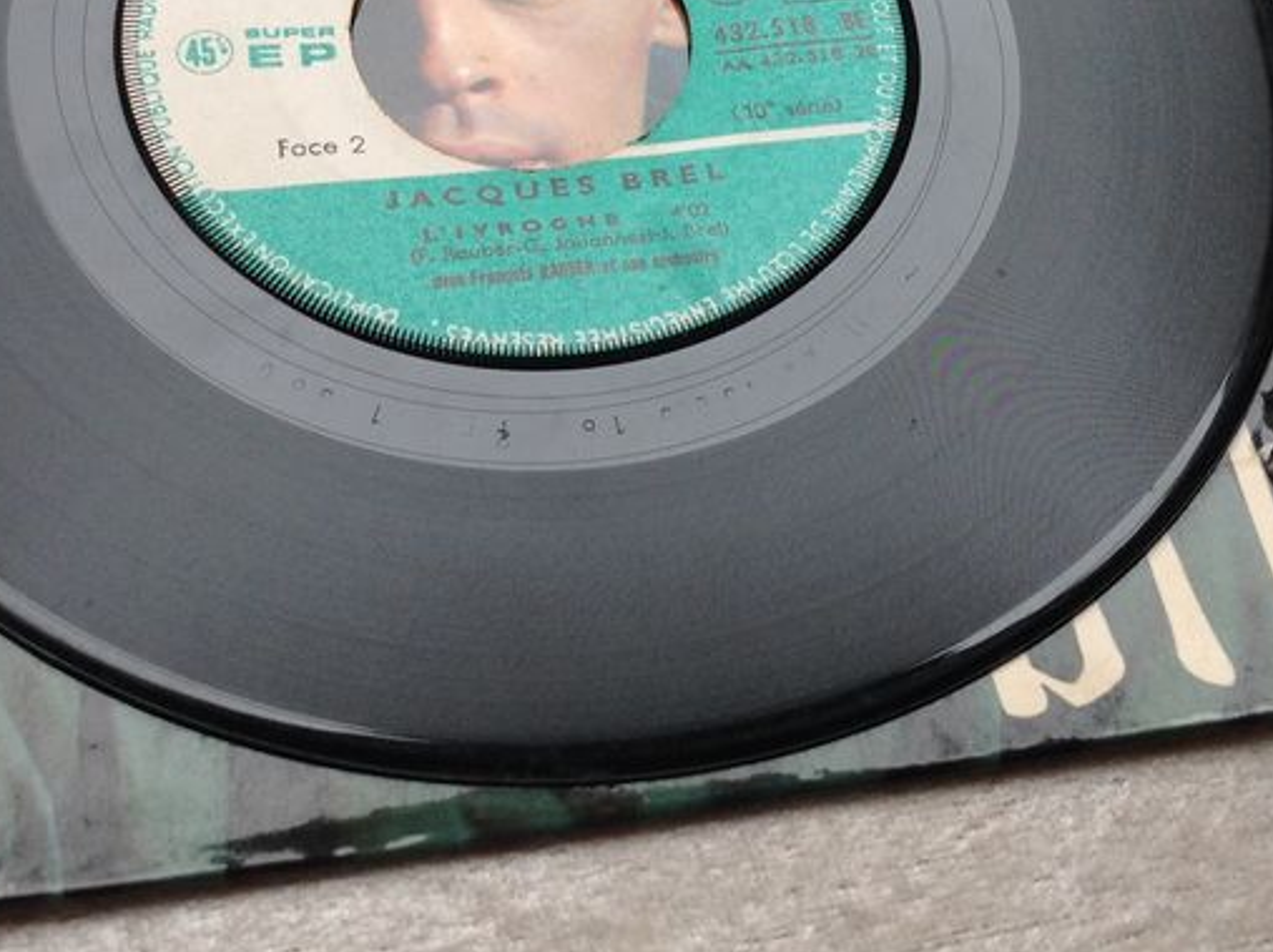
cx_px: 580
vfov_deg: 20.9
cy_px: 149
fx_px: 2534
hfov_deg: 28.2
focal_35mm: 69
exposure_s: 1/60
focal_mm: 4.28
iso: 50
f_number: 2.4
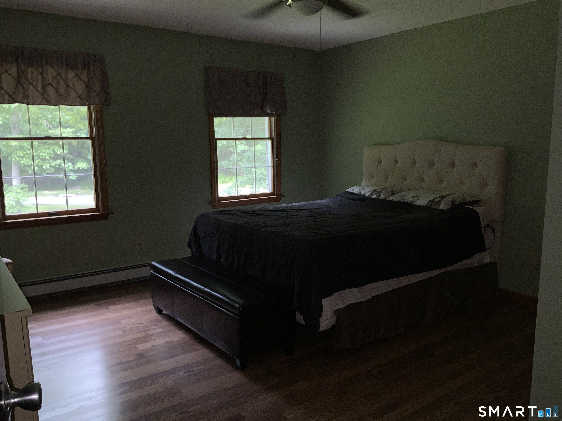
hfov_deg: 61.7
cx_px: 281
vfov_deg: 48.2
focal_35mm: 29
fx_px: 471
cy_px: 210
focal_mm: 3
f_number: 1.8
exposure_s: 1/43
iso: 32
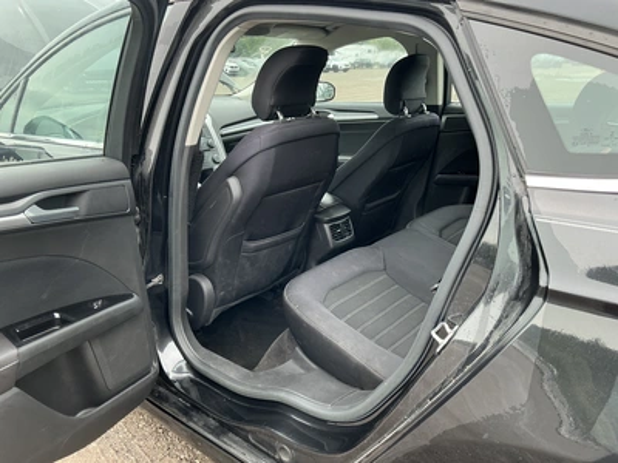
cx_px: 309
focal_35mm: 28
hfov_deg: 63.4
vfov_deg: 49.7
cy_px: 232
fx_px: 500
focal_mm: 3
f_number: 1.8
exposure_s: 1/143
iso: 32
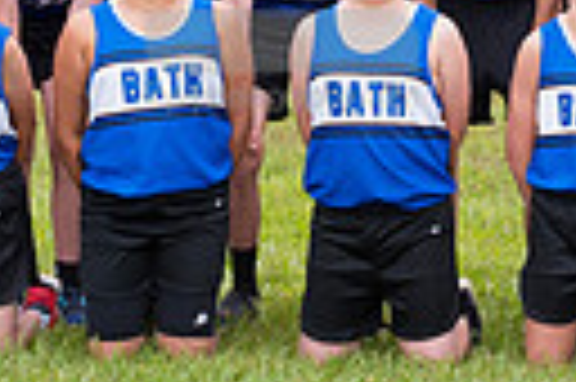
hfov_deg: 8.7
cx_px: 252
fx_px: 3787
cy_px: -89
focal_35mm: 237
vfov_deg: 5.8
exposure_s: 1/250
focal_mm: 42
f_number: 6.3
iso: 320
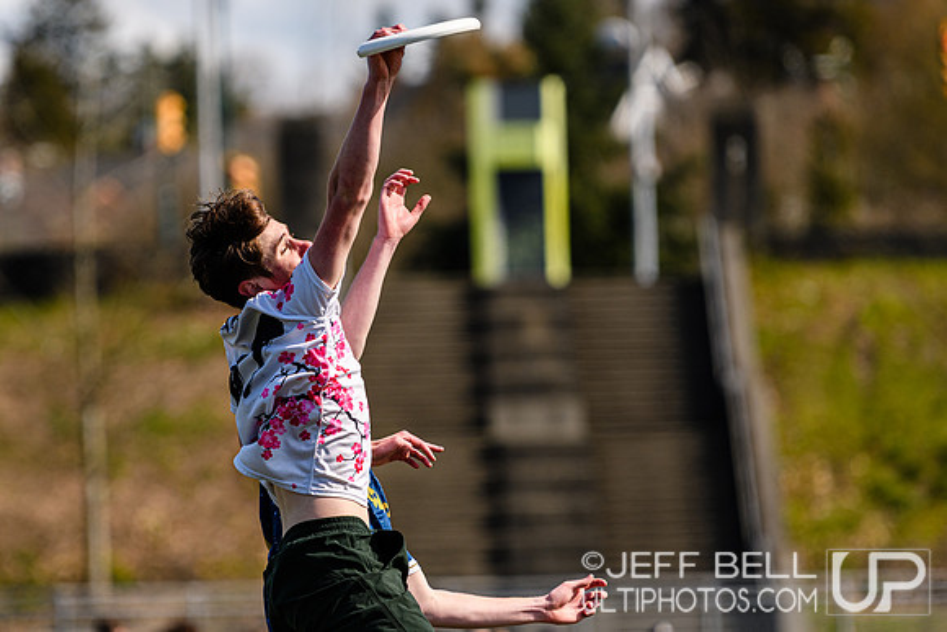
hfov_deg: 5.7
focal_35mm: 358
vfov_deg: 3.8
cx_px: 381
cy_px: 304
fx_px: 9431
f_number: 3.2
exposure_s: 1/2500
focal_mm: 200
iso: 100
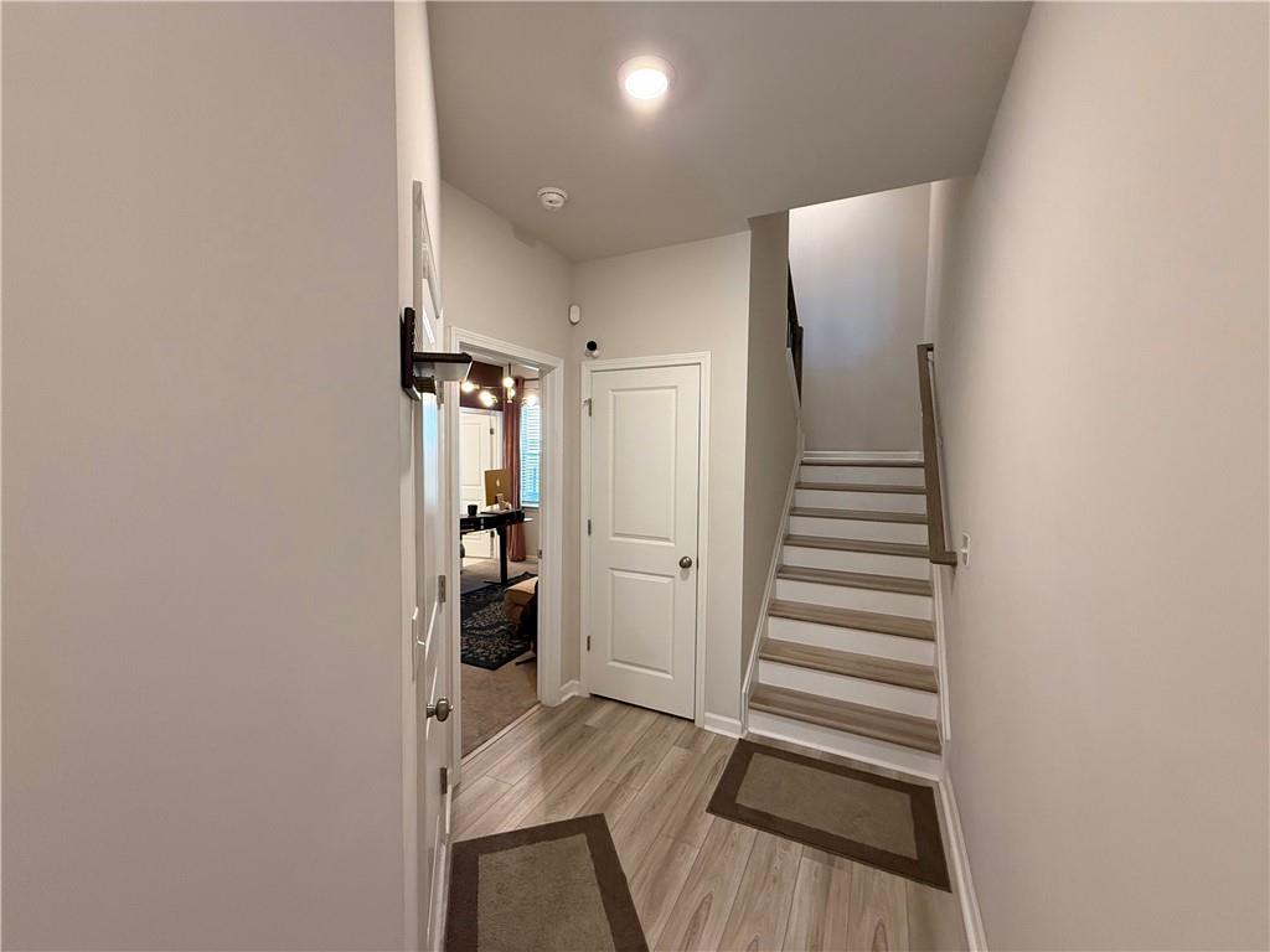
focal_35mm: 14
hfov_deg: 102.1
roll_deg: -0.6
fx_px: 514
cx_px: 635
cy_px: 476
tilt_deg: -2.1
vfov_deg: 85.7
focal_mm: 2.22
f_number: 2.2
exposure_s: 1/120
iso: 400
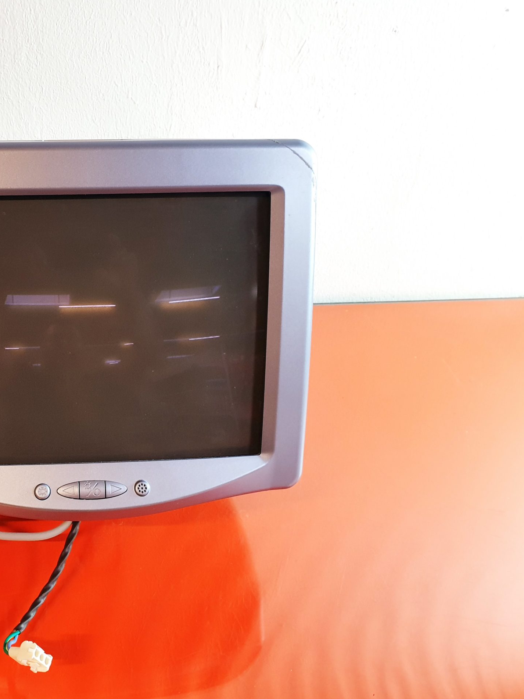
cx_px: 69
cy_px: 350
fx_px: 707
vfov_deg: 52.6
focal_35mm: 35
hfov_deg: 38.4
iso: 200
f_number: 2.4
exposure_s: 1/50
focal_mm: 4.3
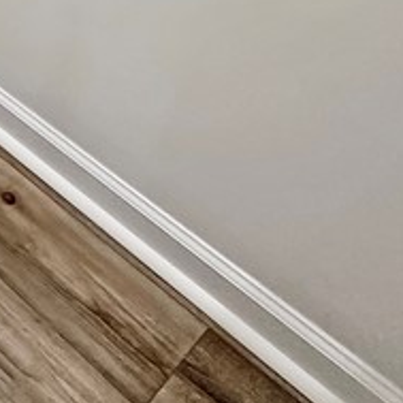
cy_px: -303
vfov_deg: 19.7
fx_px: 882
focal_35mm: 67
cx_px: -303
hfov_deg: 19.7
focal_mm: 2.22
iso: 250
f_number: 2.2
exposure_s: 1/120
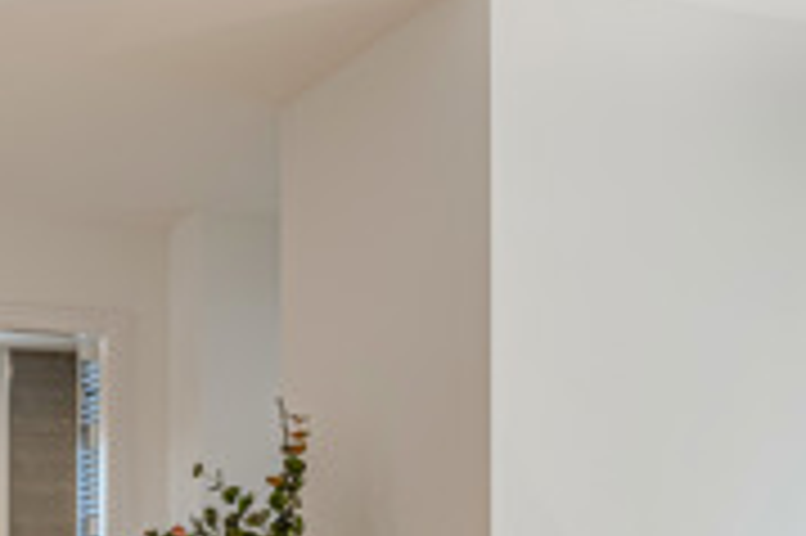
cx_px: 297
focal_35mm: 67
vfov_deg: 19.3
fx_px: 1499
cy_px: 604
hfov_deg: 30.0
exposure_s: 1/40
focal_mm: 16
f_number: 8
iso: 100
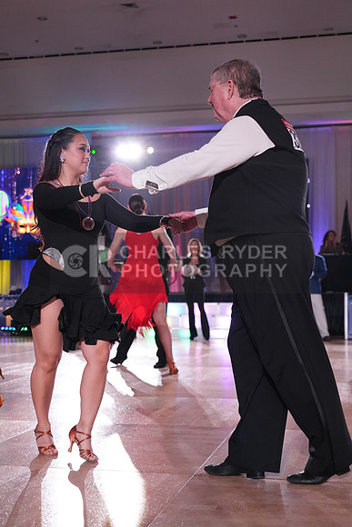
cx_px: 176
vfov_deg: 41.1
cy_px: 264
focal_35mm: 48
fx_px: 704
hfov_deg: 28.1
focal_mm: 48
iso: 2000
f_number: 4
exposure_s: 1/400
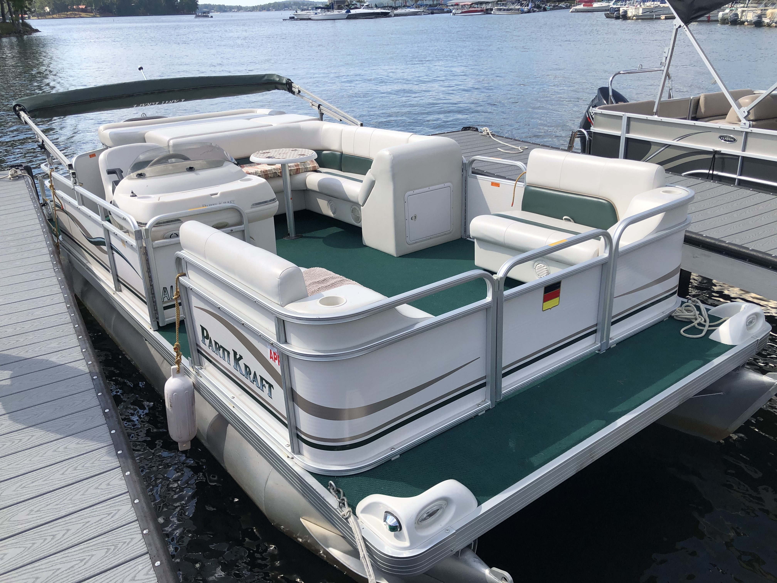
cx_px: 388
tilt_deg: -25.6
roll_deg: +2.0
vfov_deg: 49.7
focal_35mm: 28
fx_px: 628
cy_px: 292
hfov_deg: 63.4
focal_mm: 3.99
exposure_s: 1/1412
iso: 20
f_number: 1.8
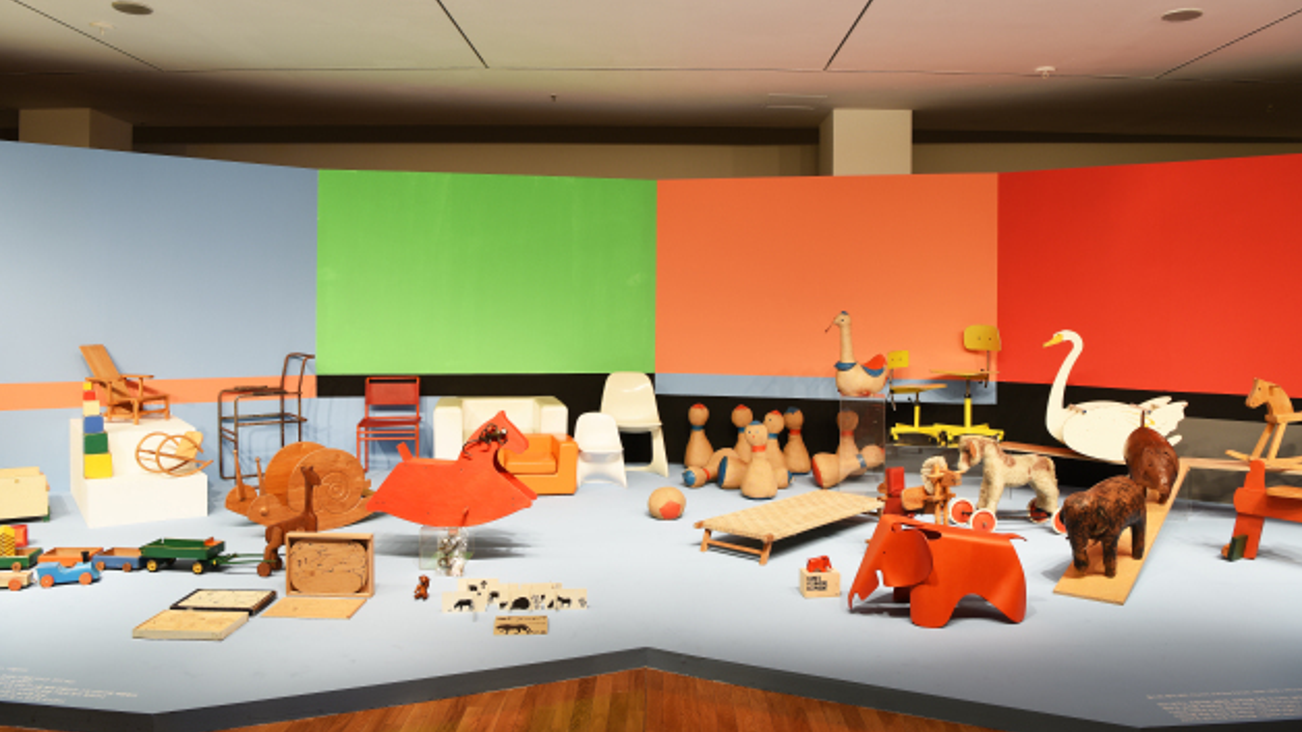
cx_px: 643
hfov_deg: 71.9
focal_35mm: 26
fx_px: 897
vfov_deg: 44.3
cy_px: 322
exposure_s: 1/2
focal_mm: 24
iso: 100
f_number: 8
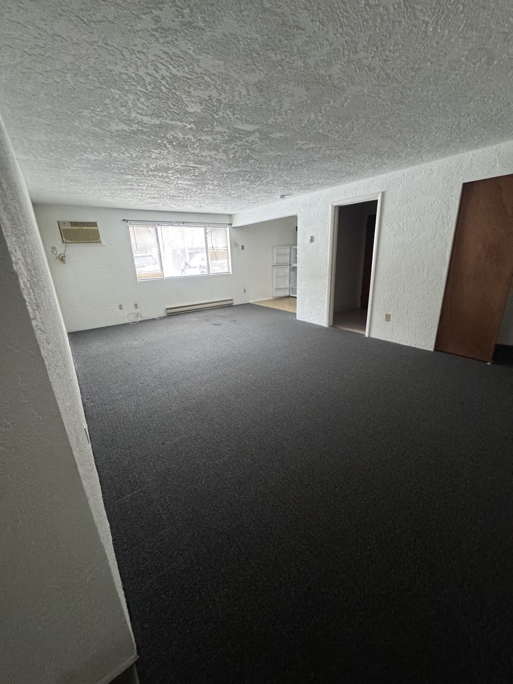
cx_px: 256
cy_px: 342
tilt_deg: -18.3
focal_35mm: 14
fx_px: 277
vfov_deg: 102.1
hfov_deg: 85.7
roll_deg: +3.7
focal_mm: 2.22
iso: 500
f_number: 2.2
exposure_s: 1/60
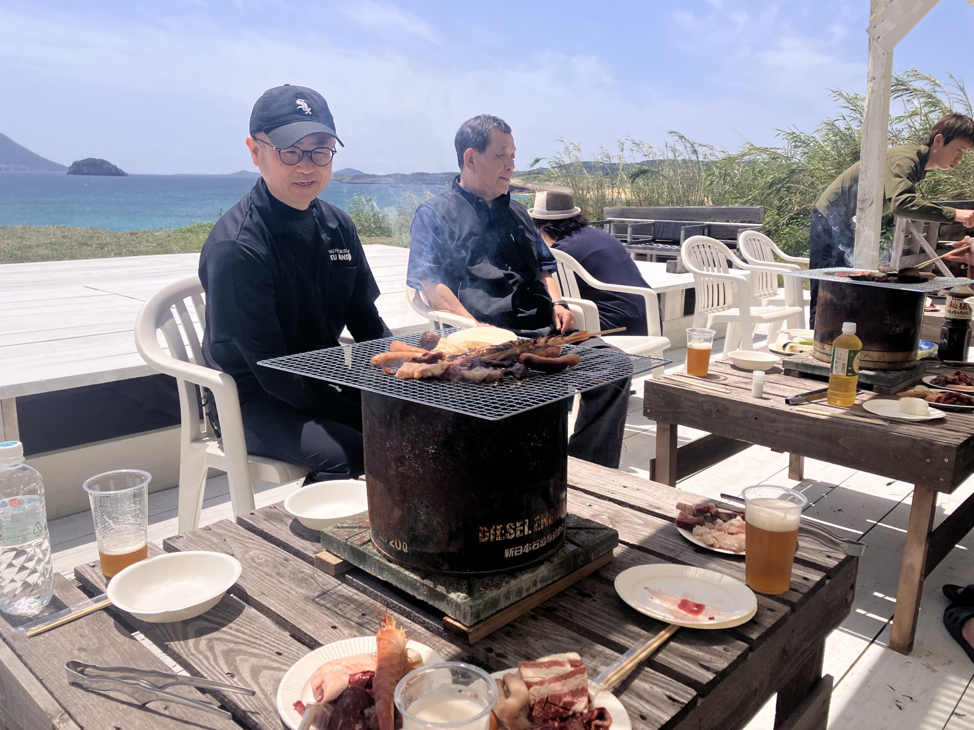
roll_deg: -1.7
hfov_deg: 63.4
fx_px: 788
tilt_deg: -10.1
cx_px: 487
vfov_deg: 49.7
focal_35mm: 28
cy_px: 365
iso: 32
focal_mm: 3.99
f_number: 1.8
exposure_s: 1/3040
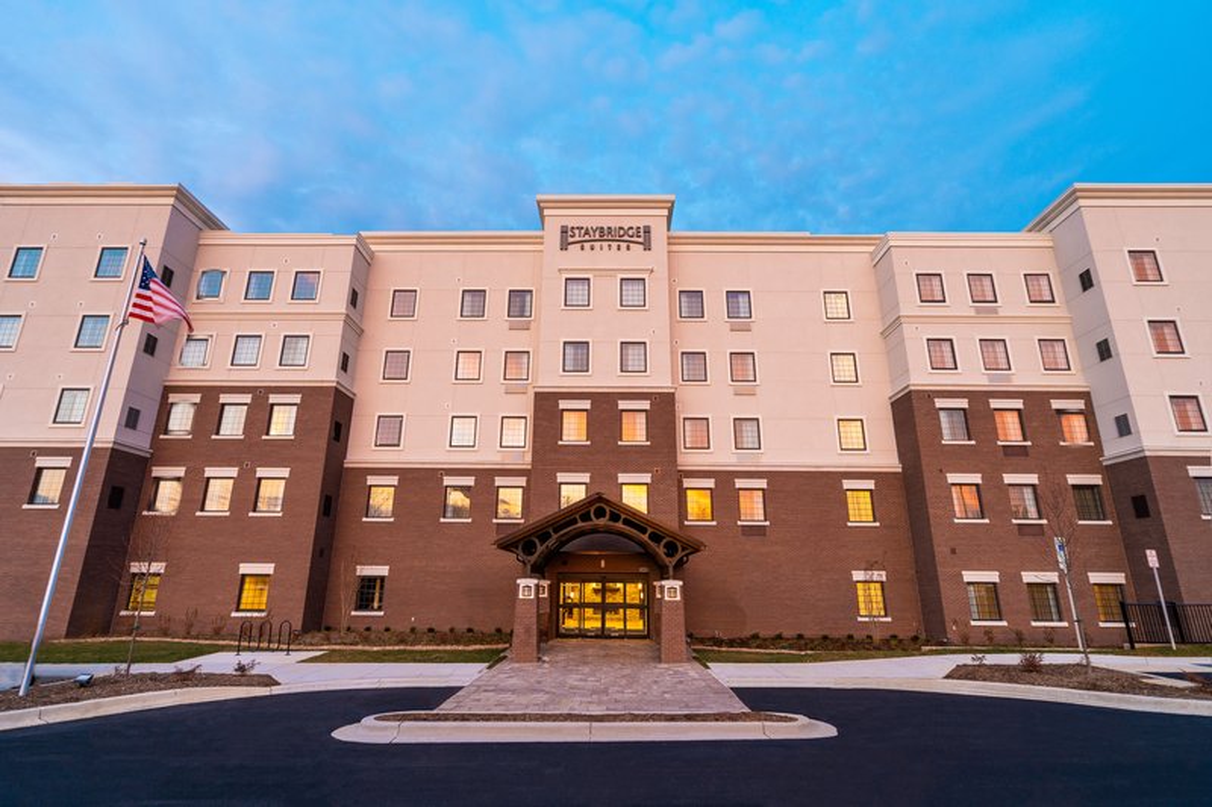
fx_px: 539
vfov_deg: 73.7
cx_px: 606
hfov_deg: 96.7
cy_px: 404
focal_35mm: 16
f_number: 8
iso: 400
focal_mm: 16
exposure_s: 1/6
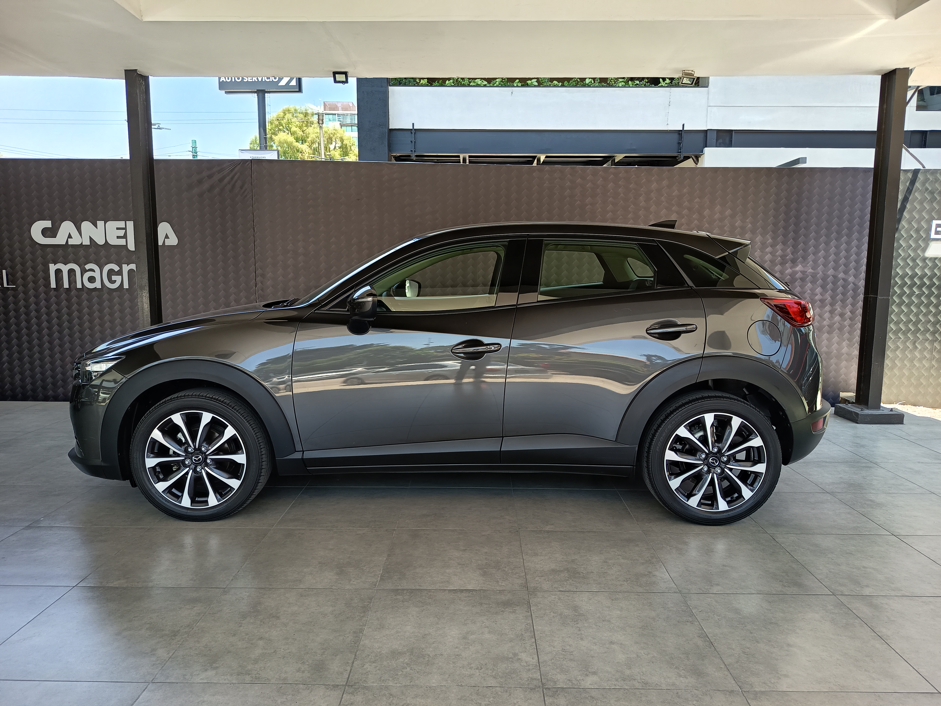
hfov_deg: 71.6
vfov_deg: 56.8
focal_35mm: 24
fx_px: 652
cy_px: 353
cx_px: 470
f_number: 1.7
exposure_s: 1/100
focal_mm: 5.24
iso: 116
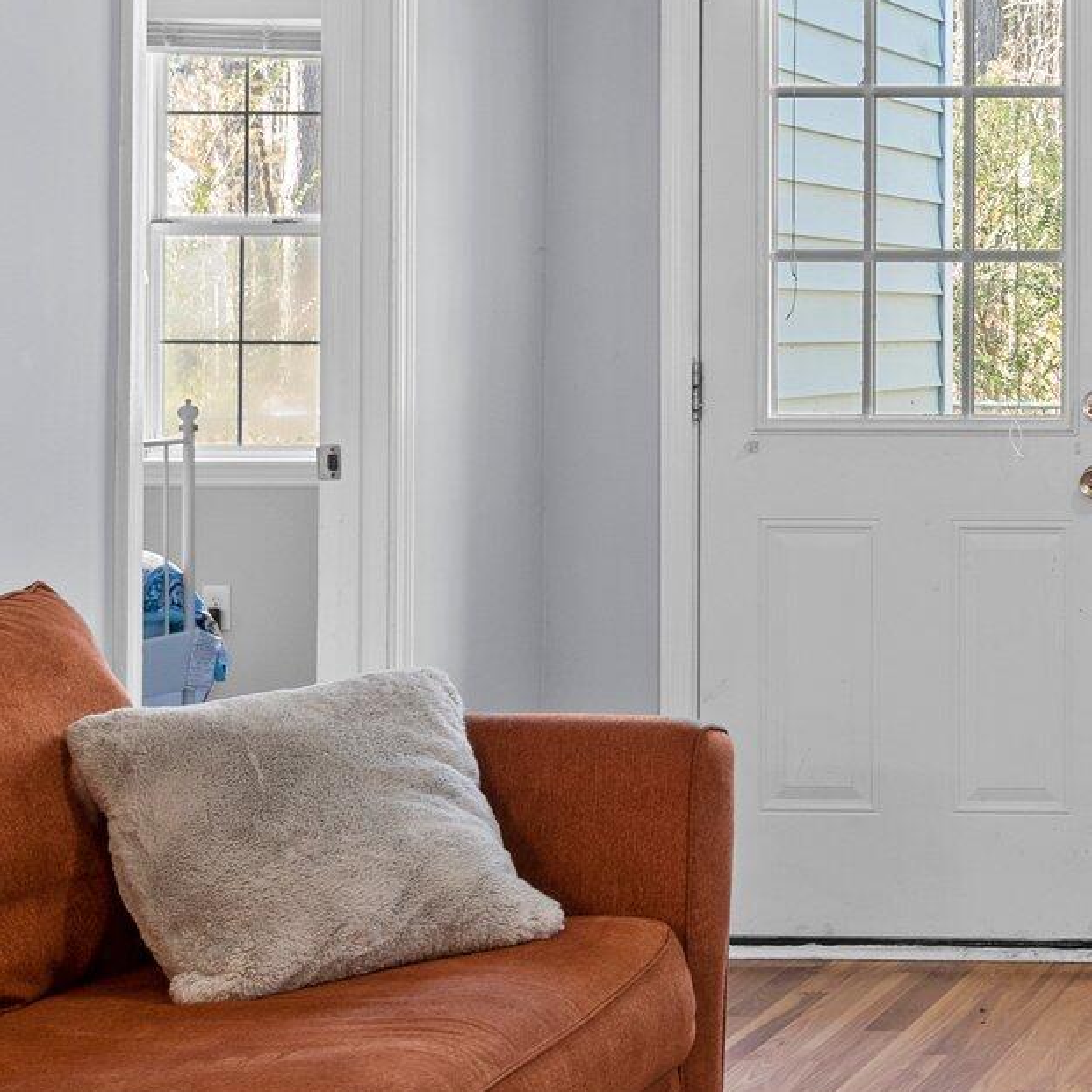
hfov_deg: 18.3
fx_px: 2998
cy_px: 317
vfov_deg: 20.5
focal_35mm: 84
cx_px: 1656
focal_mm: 30
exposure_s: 1/1.25
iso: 400
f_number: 8
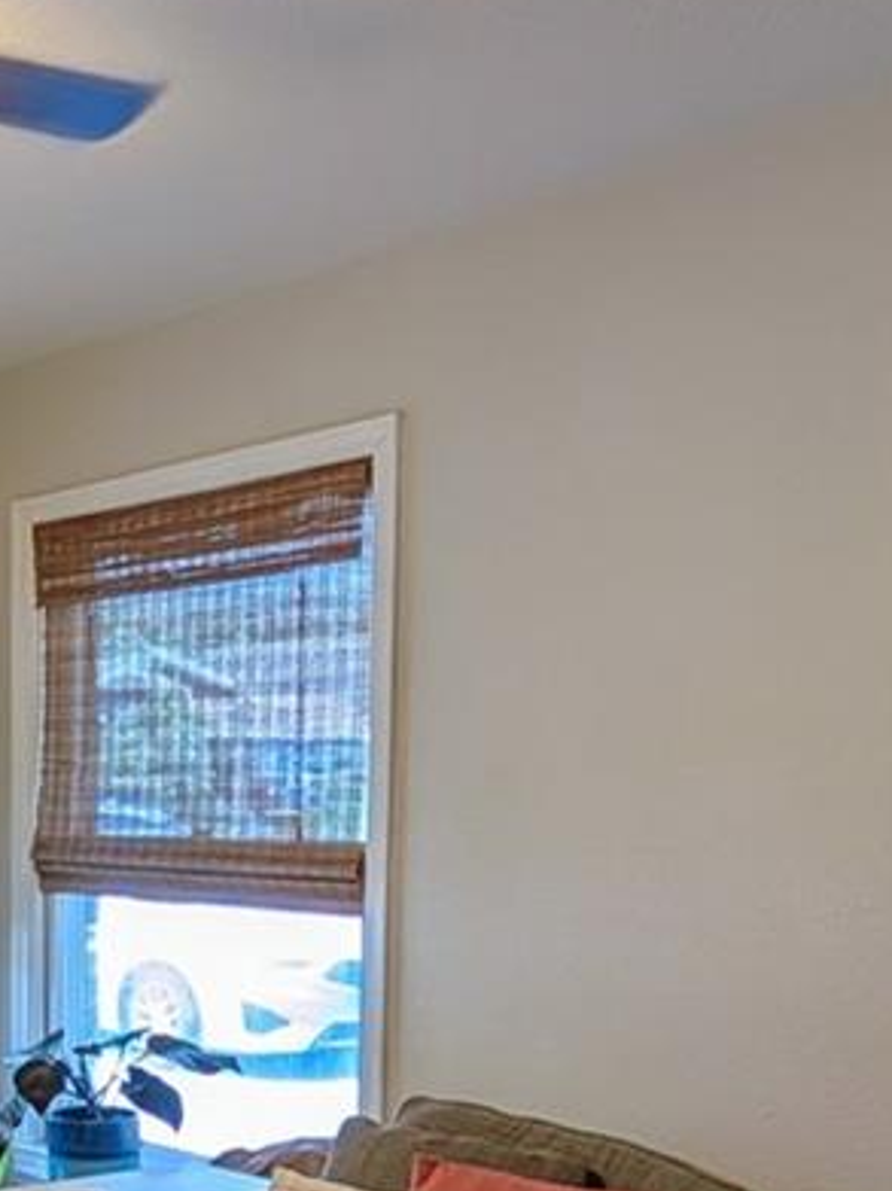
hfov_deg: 27.0
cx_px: -110
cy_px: 1005
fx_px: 1684
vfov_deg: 37.1
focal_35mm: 49
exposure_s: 1/40
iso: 55
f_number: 1.7
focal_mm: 2.02
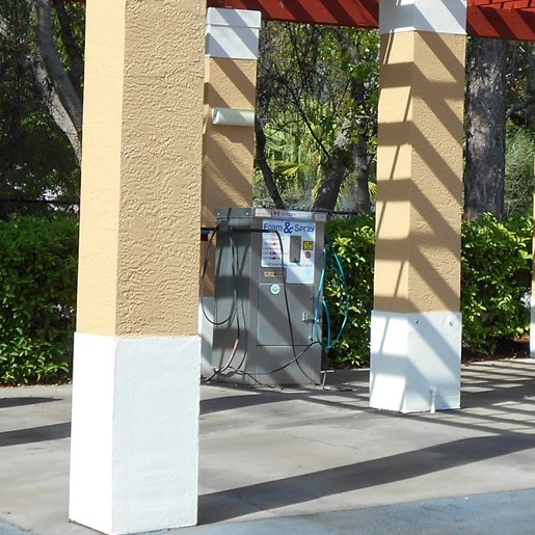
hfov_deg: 14.7
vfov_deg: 14.7
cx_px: 393
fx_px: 2063
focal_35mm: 118
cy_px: 107
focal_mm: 7.7
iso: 80
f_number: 4.2
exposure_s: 1/500
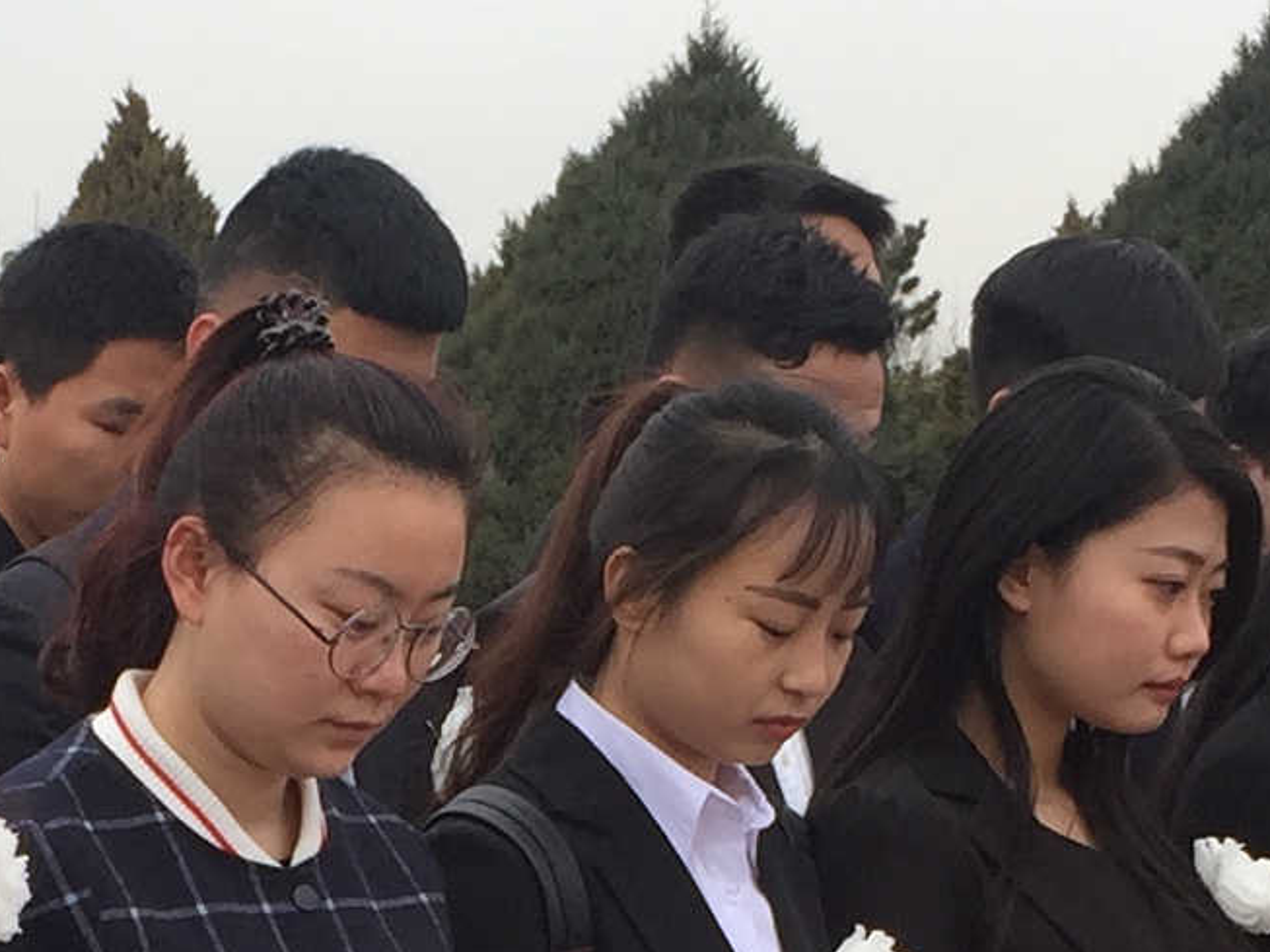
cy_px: 1411
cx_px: 270
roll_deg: -2.2
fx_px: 5321
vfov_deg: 9.9
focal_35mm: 145
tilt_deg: -7.6
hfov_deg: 13.5
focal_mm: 4.15
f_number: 2.2
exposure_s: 1/534
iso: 32
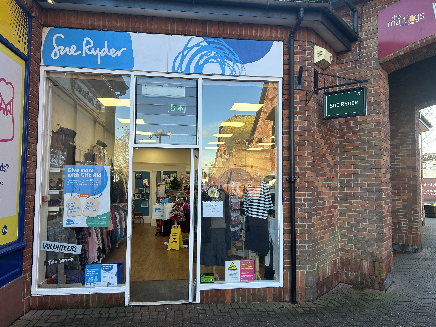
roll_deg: -0.5
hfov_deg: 67.3
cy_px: 164
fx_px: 327
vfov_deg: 53.1
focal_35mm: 26
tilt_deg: +1.7
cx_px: 218
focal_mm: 5.7
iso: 40
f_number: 1.5
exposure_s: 1/240
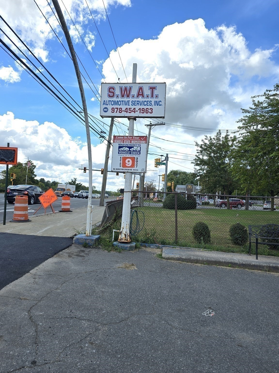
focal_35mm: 23
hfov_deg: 58.9
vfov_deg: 73.9
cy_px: 186
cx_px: 140
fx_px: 247
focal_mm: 6.3
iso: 12
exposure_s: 1/434
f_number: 1.7
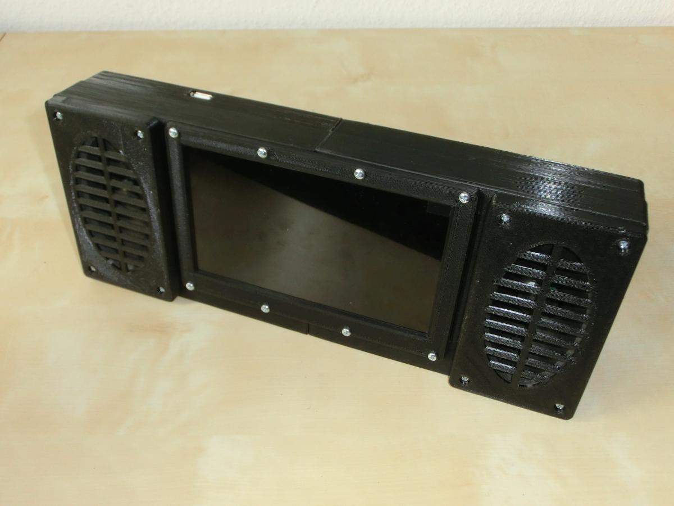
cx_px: 337
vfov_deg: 38.7
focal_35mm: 37
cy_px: 253
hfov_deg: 50.1
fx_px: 720
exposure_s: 1/60
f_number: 3.9
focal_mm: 6.61
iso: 400
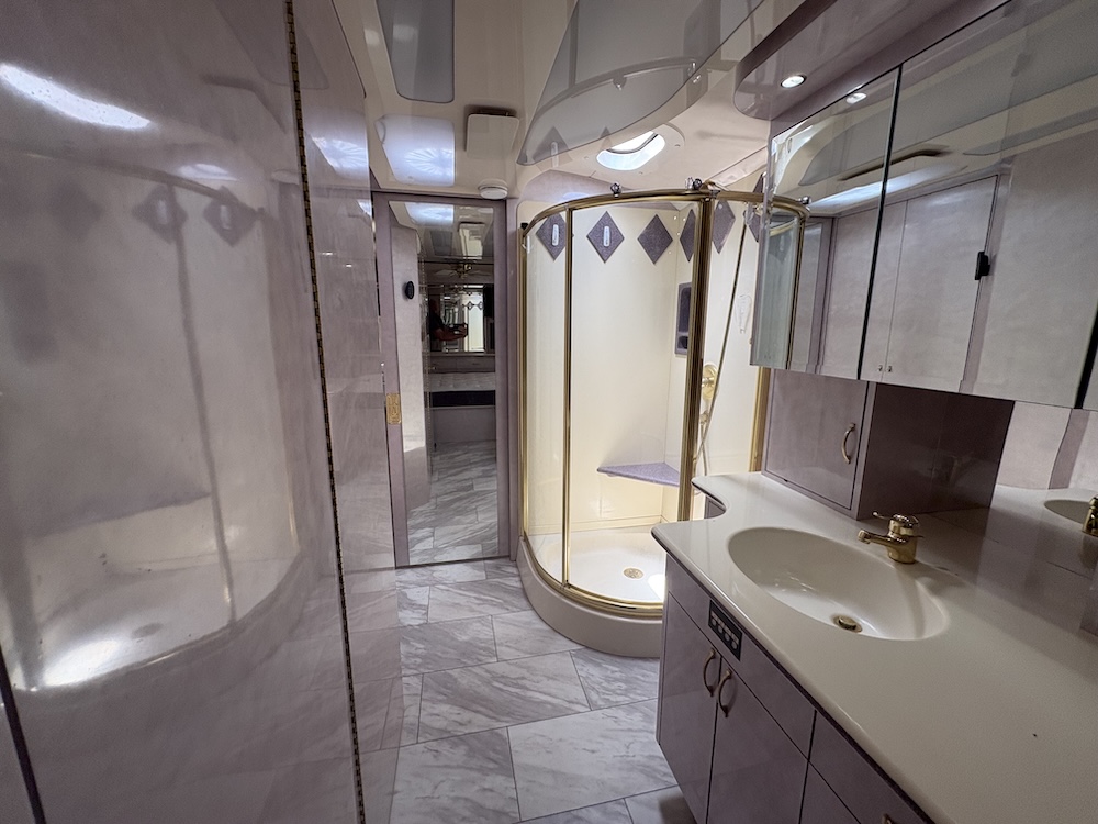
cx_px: 549
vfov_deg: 85.7
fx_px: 444
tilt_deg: -11.4
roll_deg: +1.0
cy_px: 412
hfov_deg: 102.1
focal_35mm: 14
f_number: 2.2
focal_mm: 2.22
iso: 80
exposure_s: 1/99
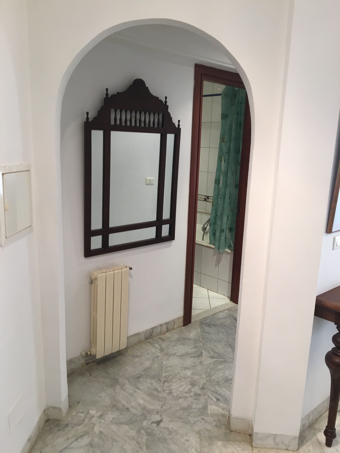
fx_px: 380
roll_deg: -1.7
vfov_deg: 61.7
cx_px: 170
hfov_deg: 48.2
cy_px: 226
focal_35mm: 29
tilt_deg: -10.7
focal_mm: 4.15
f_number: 2.2
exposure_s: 1/33
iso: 80
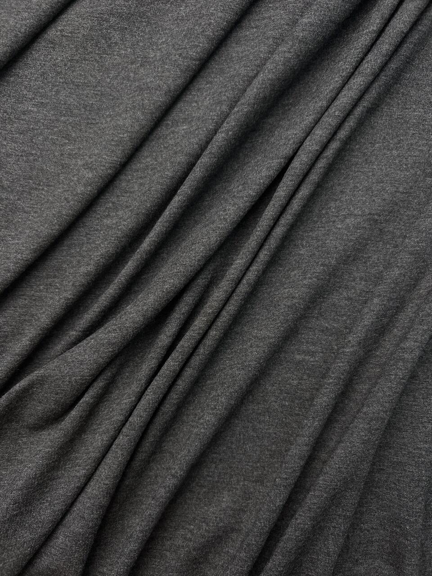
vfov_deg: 67.3
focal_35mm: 26
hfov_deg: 53.1
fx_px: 433
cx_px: 216
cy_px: 288
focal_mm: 5.7
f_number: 1.5
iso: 50
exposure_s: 1/670
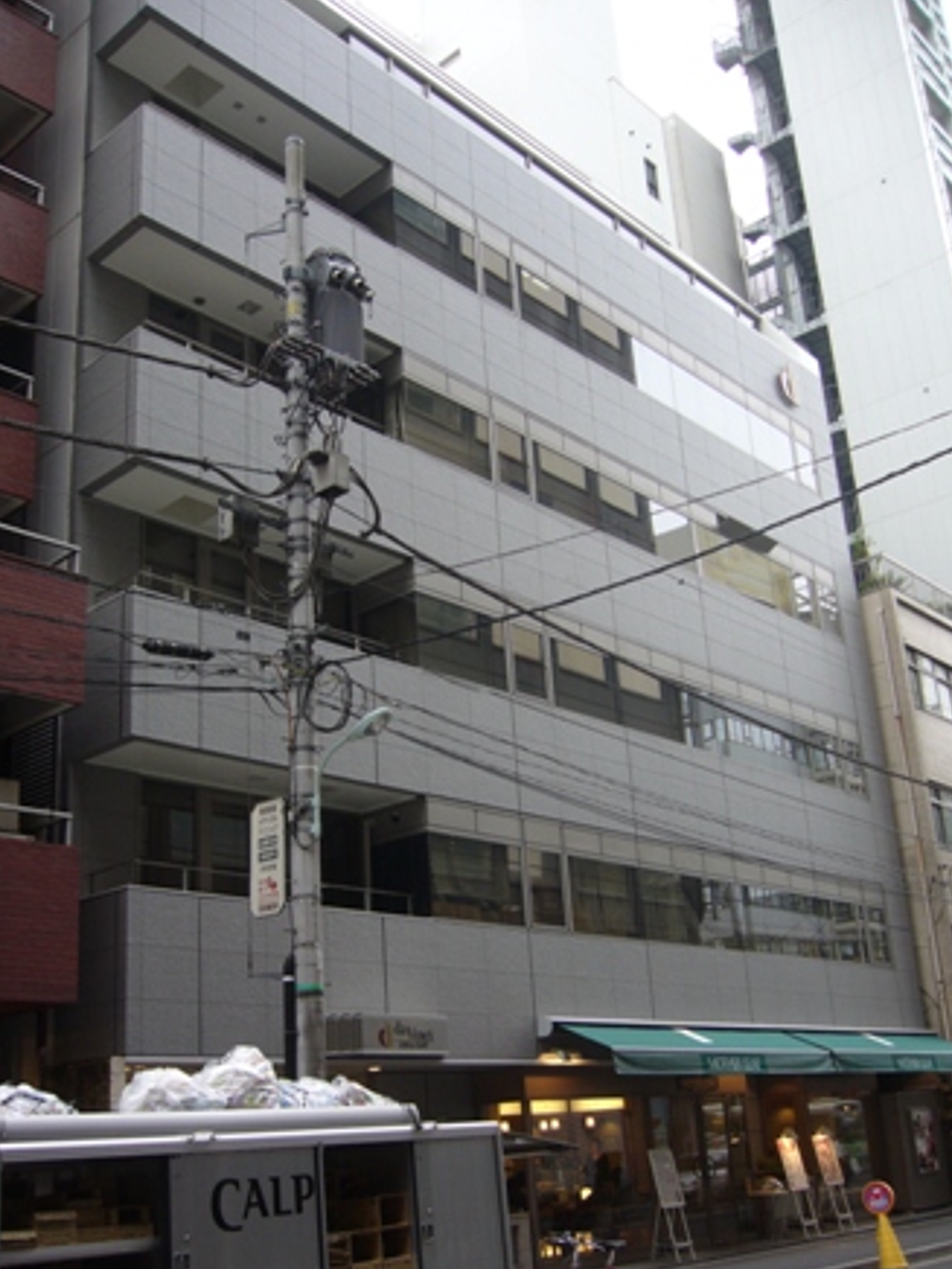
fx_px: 1320
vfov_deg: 51.4
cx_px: 475
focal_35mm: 36
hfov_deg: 39.7
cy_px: 646
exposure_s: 1/50
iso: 80
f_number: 2.8
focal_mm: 5.8
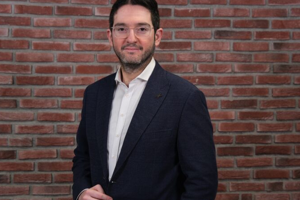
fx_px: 533
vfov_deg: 21.2
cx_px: 145
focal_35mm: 64
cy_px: 92
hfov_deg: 31.4
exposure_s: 1/60
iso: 800
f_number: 4.5
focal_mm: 37.6
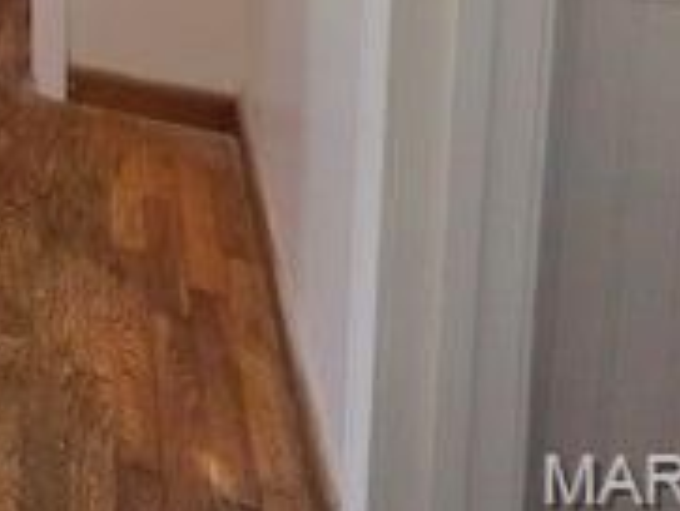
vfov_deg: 22.0
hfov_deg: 25.6
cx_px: -421
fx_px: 904
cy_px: -372
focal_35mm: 46
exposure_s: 1/60.2
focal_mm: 2.2
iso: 400
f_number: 1.9
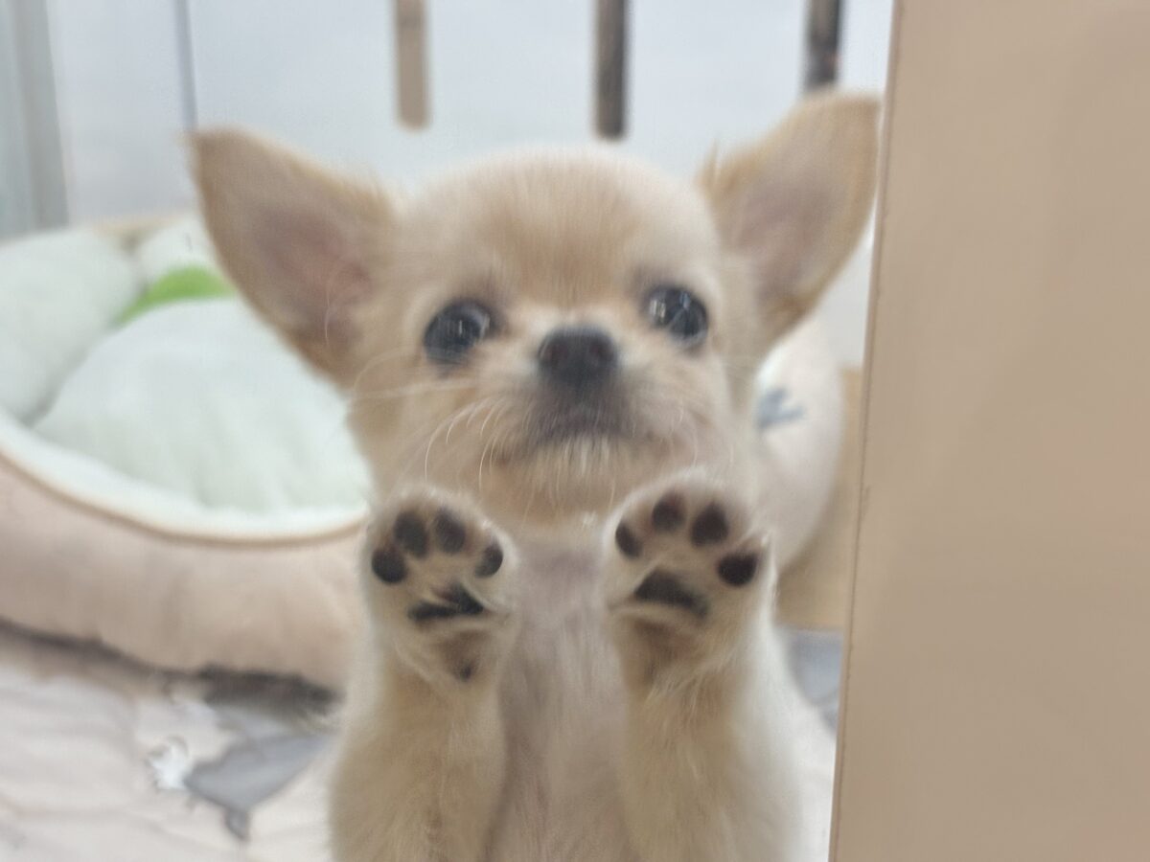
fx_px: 1728
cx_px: 575
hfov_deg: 36.8
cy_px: 431
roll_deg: +0.9
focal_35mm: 52
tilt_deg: -22.5
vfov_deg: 28.0
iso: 50
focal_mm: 5.96
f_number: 1.6
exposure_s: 1/100
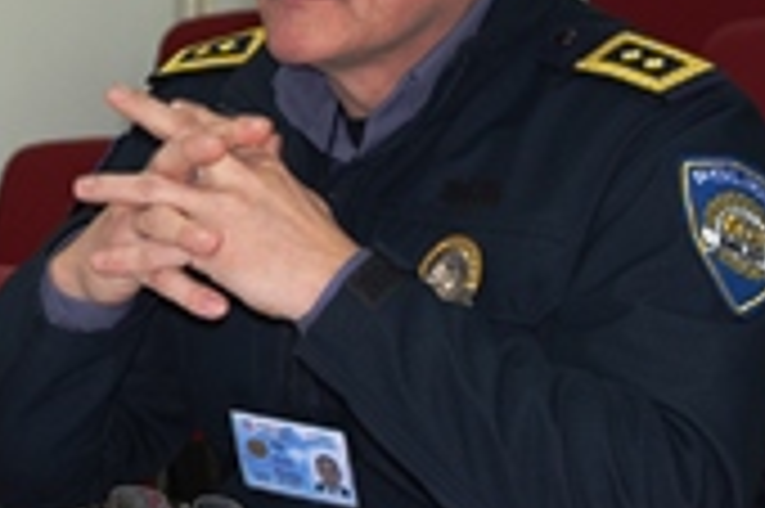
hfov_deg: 13.0
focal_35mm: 153
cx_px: -256
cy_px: -2
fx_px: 3246
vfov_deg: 8.9
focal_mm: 27
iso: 400
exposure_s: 1/100
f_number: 4
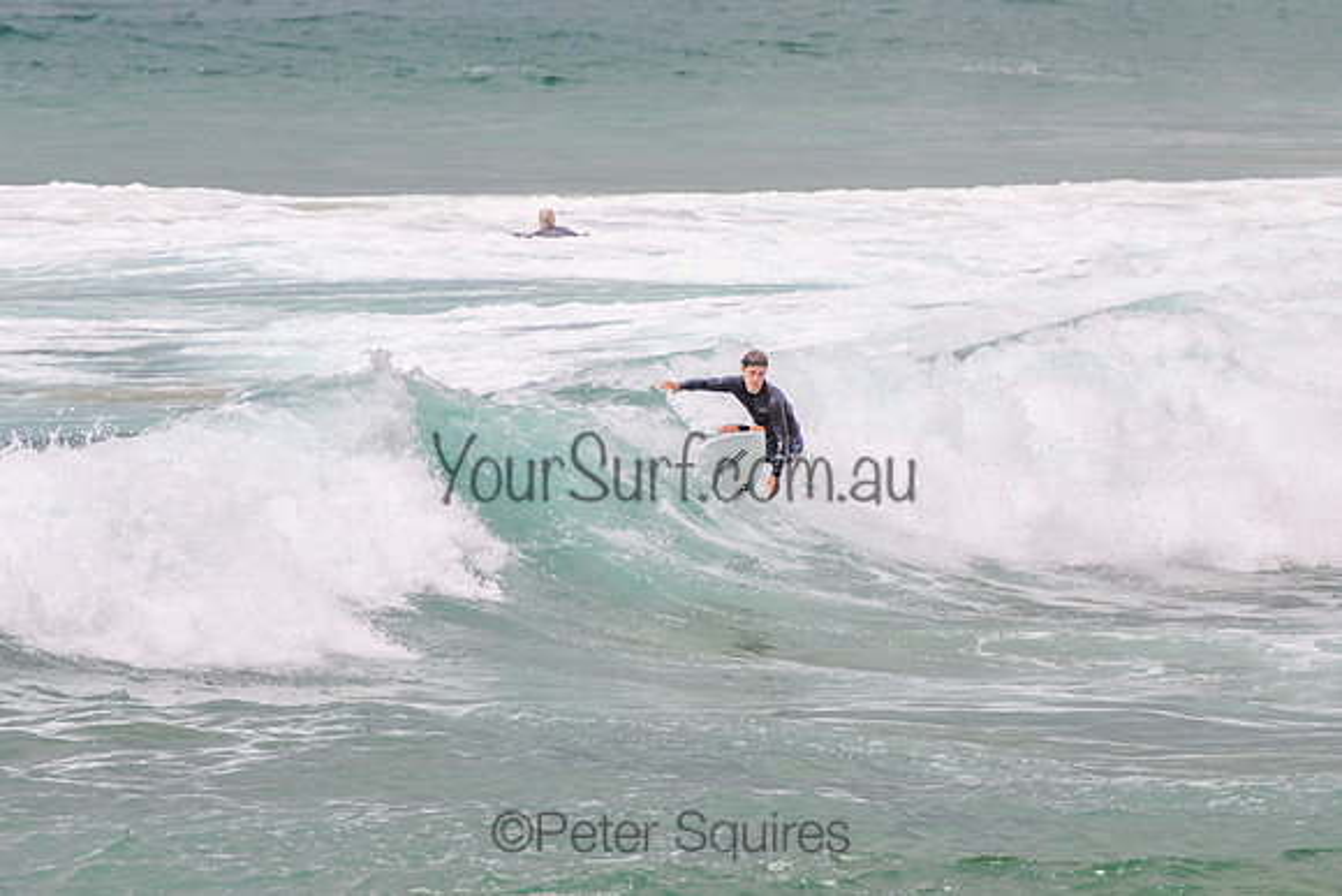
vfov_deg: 2.5
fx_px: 20519
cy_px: 415
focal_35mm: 550
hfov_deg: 3.7
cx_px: 650
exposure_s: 1/2000
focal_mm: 400
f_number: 5.6
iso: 110
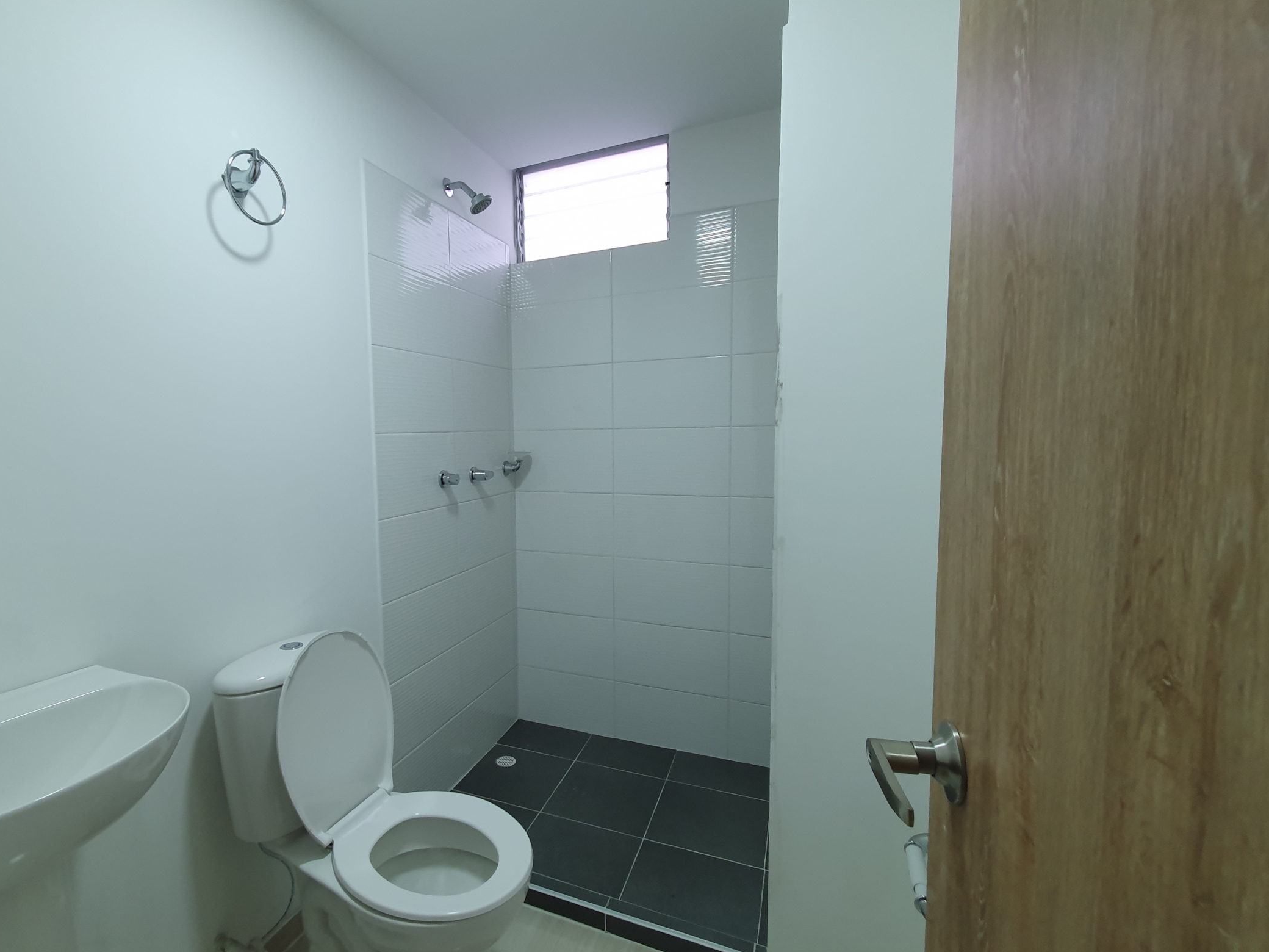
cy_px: 475
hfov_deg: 93.1
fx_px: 587
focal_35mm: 16
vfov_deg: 78.1
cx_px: 500
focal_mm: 1.8
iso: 125
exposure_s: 1/60
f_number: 2.2
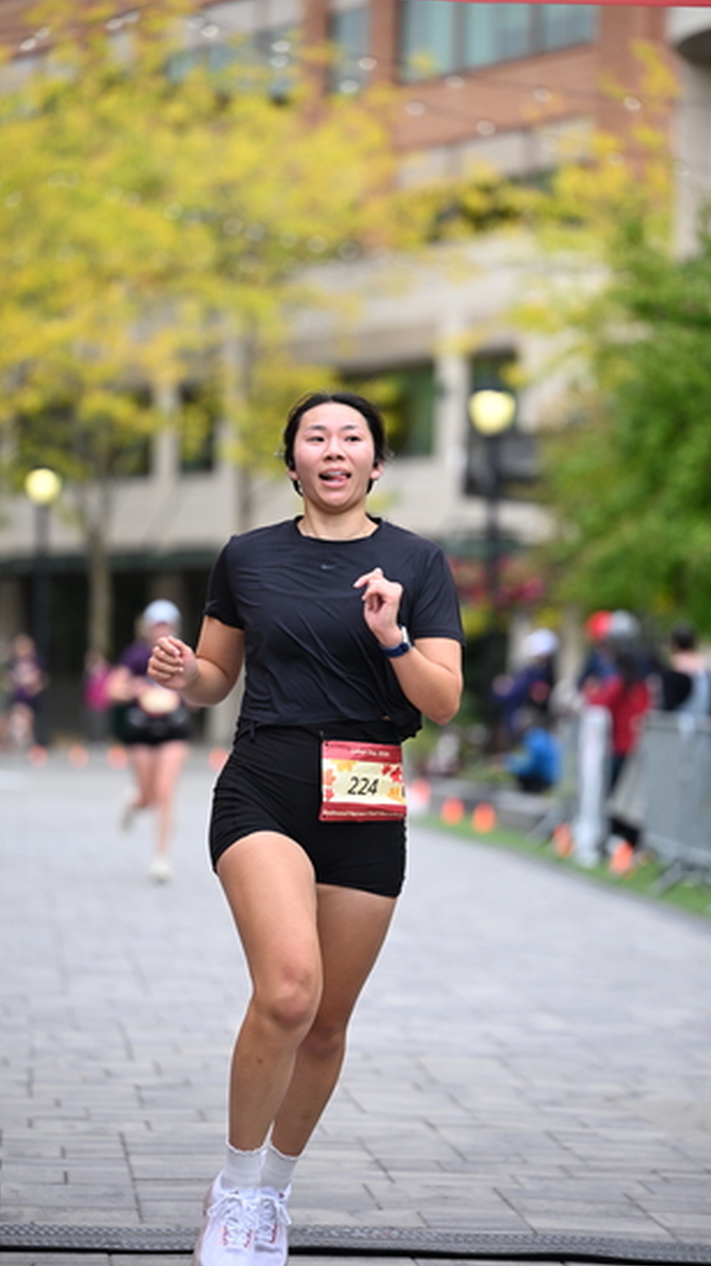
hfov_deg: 8.5
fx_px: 4762
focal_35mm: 142
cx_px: 354
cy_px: 633
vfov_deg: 15.1
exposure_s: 1/2000
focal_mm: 135
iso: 640
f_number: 2.8
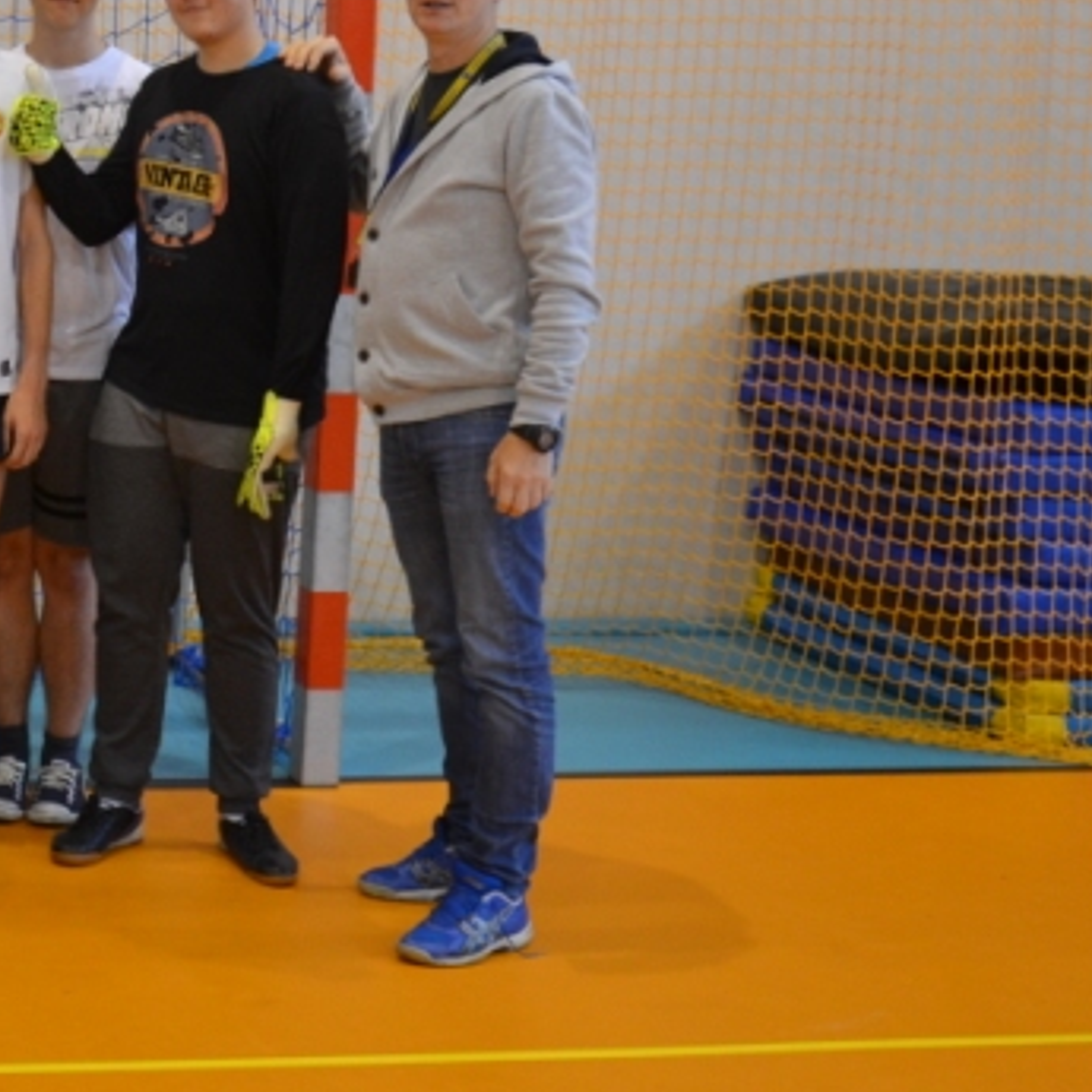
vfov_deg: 20.4
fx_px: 2962
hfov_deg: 19.0
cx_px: -411
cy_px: 63
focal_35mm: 83
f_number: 3.8
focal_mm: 22
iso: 800
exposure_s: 1/60
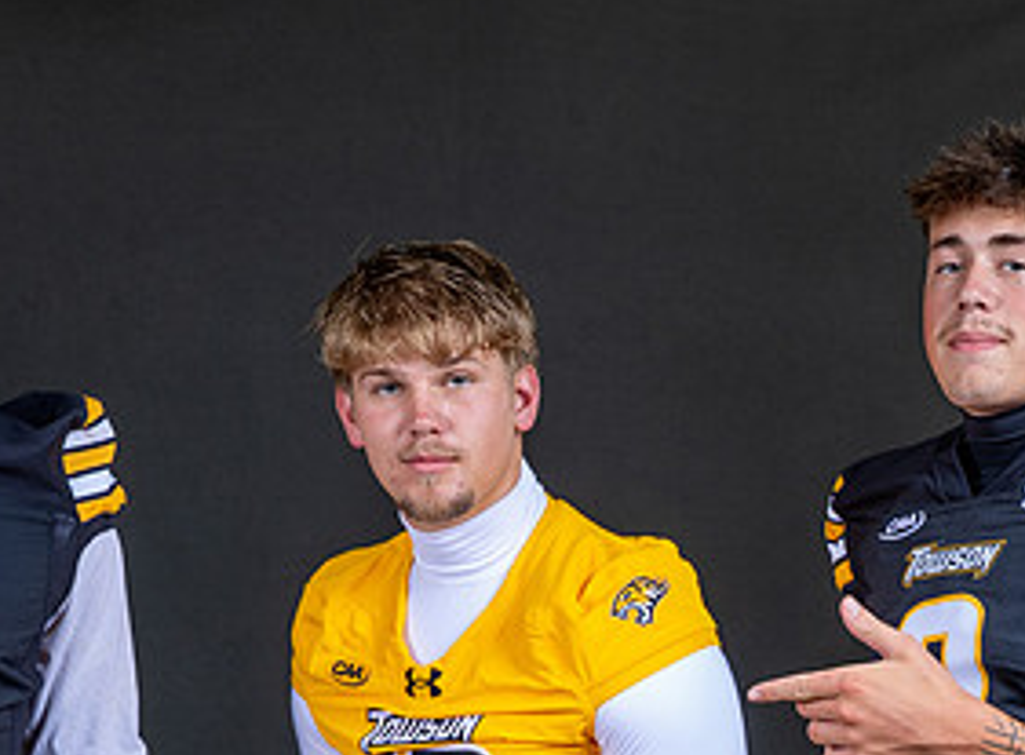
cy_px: 869
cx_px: 858
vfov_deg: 11.1
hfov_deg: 15.1
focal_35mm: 130
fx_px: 3825
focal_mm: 35
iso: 100
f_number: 7.1
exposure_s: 1/200
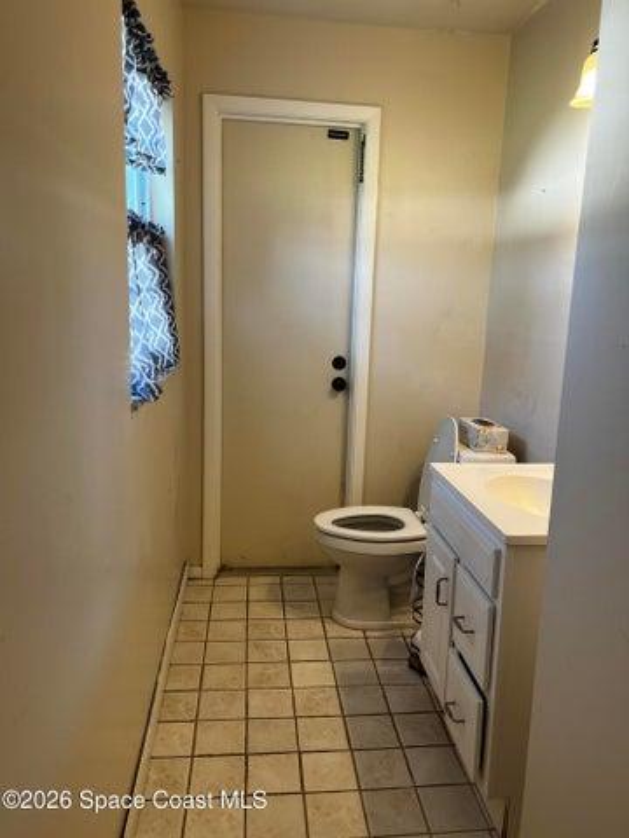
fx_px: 630
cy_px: 419
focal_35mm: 26
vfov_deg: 67.3
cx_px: 314
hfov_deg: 53.1
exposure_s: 1/120
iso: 80
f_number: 1.5
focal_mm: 5.7
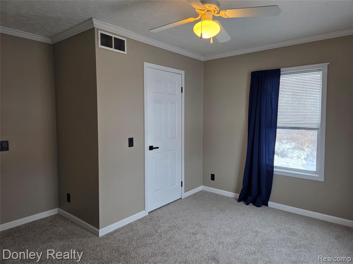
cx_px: 176
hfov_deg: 73.9
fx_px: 235
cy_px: 132
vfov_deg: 58.9
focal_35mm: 23
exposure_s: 1/120
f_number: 1.7
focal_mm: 6.3
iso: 100
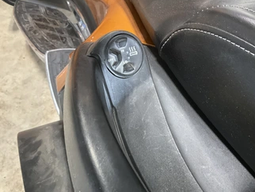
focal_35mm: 36
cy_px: 110
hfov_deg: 51.2
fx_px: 265
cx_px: 139
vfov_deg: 39.6
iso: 320
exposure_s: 1/40
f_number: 1.8
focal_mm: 3
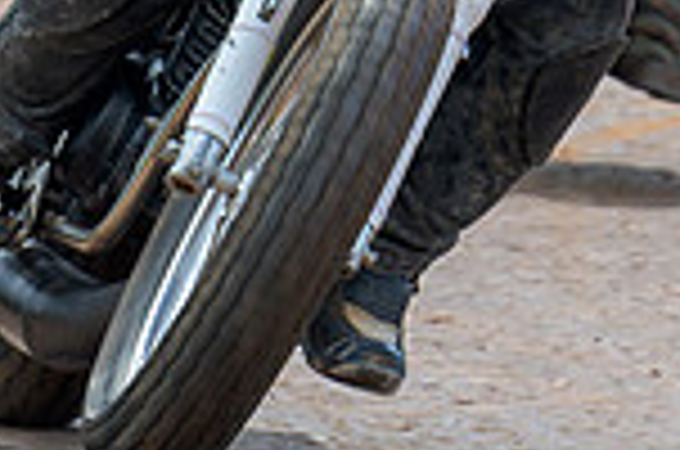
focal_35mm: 1505
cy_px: -130
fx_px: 28368
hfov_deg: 1.4
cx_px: 942
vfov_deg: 0.9
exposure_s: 1/400
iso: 180
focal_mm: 200
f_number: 6.3
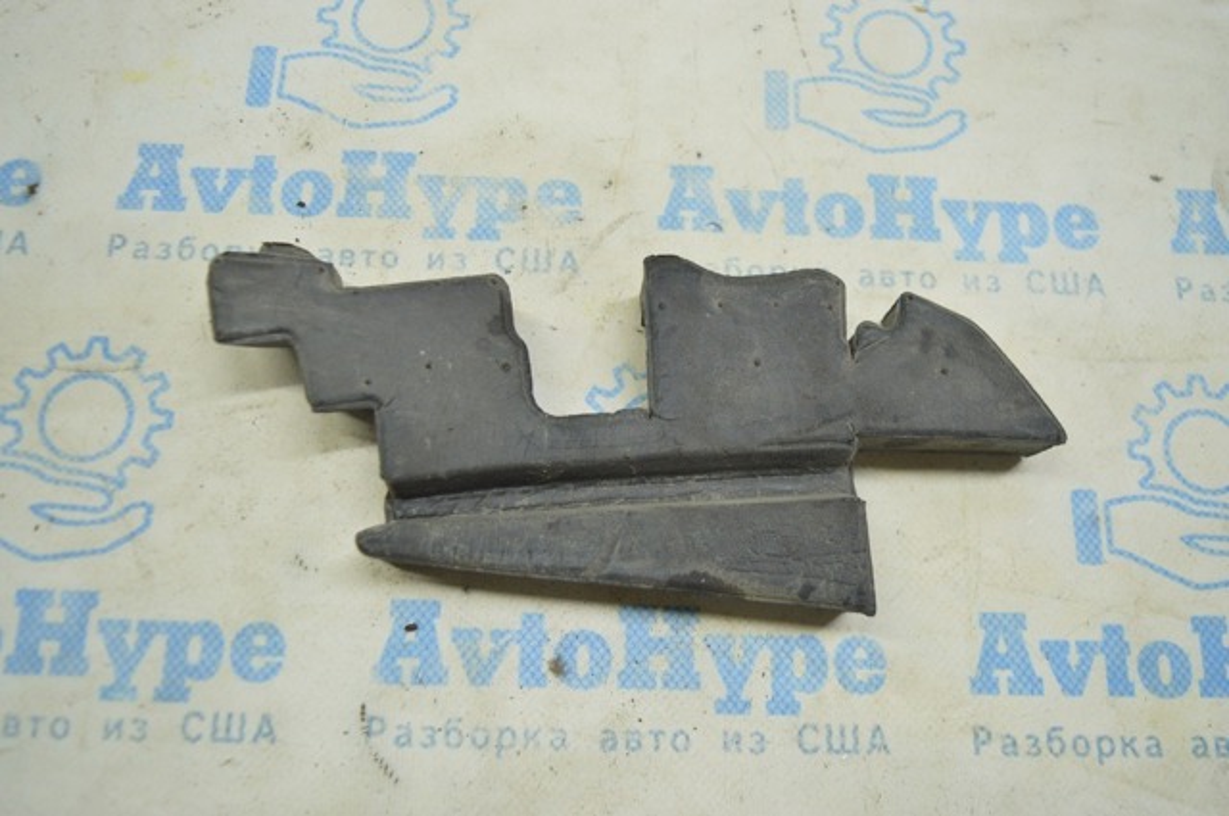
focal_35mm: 32
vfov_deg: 41.6
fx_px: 1074
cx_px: 614
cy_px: 408
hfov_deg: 59.6
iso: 400
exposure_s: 1/40
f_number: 3.8
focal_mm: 21
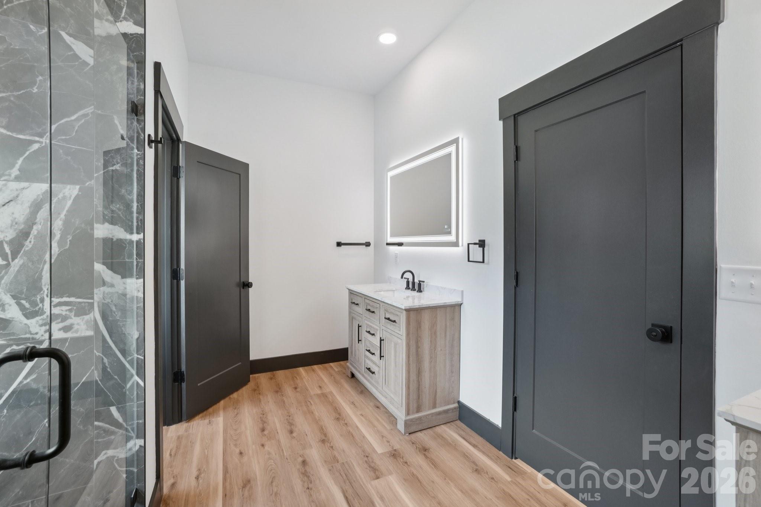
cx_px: 380
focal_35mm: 15
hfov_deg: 100.4
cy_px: 254
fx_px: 317
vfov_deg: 77.3
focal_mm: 10
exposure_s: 1/30
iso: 320
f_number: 8
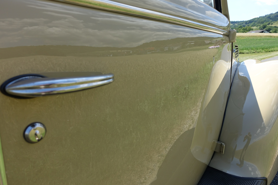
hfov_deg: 69.4
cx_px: 139
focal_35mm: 26
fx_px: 201
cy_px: 92
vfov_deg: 49.6
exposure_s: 1/640
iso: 125
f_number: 4
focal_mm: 9.54
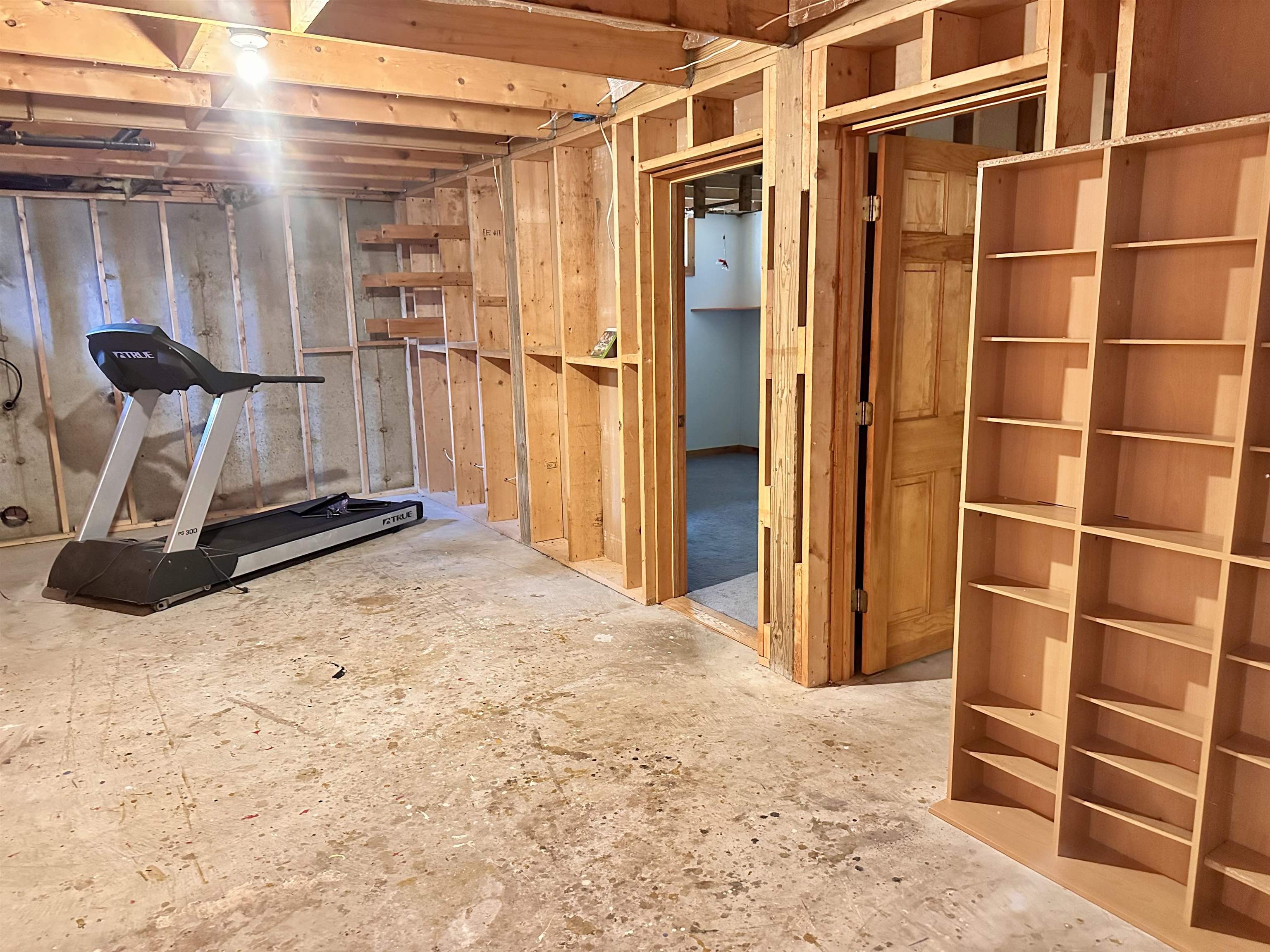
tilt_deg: -10.3
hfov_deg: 71.6
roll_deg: +1.4
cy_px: 476
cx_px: 635
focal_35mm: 24
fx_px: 881
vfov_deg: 56.8
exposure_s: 1/30
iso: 2000
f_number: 1.78
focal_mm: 6.86
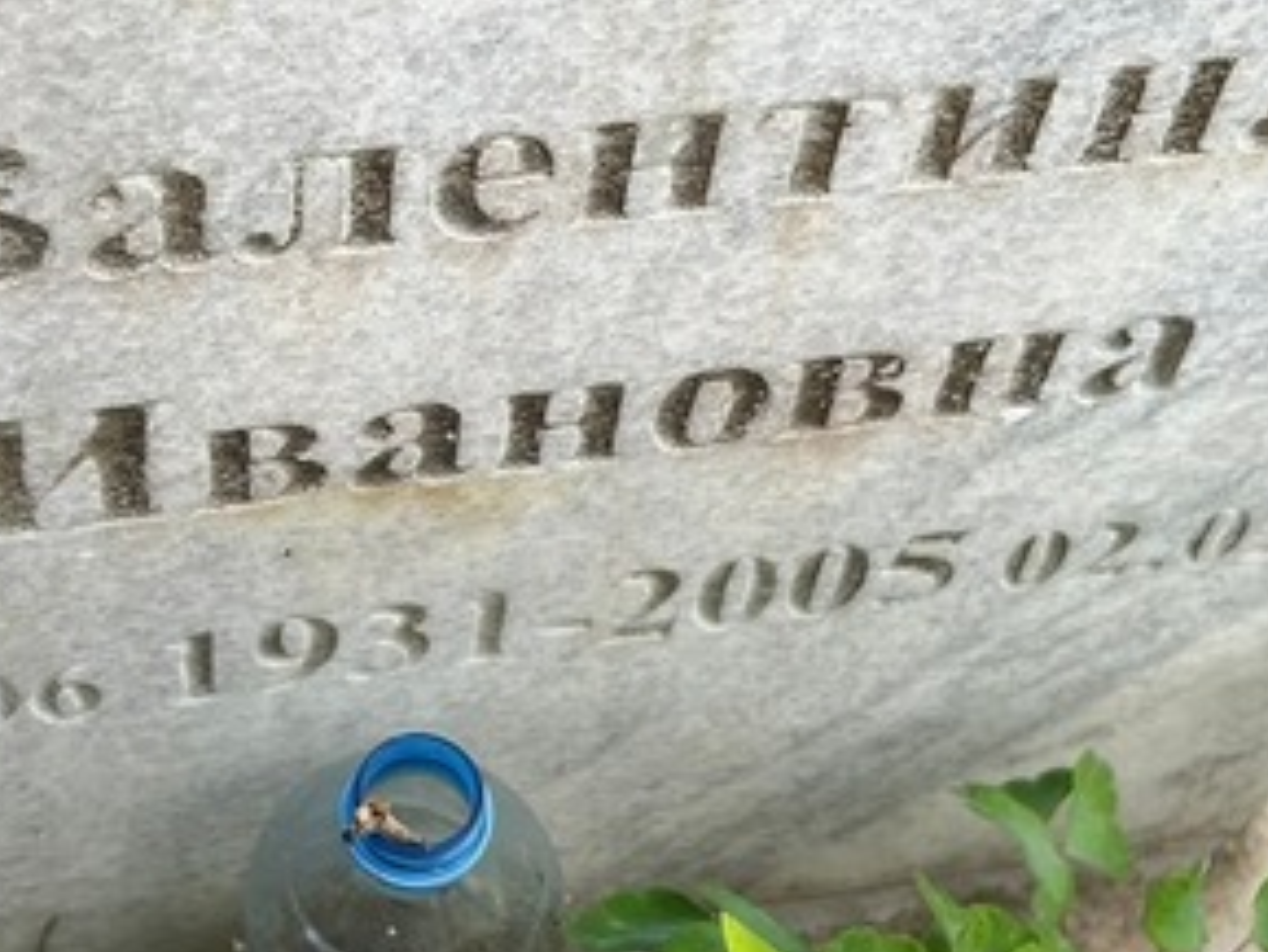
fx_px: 2638
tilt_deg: -49.8
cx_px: 496
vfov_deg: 20.4
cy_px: 329
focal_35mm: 72
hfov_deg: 27.0
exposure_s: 1/1029
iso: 50
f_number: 1.5
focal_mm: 5.7
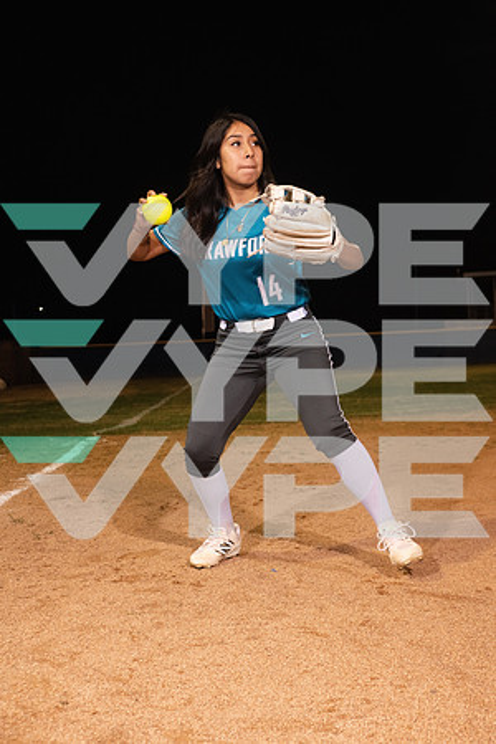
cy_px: 372
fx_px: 992
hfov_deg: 28.1
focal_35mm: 48
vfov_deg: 41.1
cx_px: 248
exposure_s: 1/500
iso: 1250
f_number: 6.3
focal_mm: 48
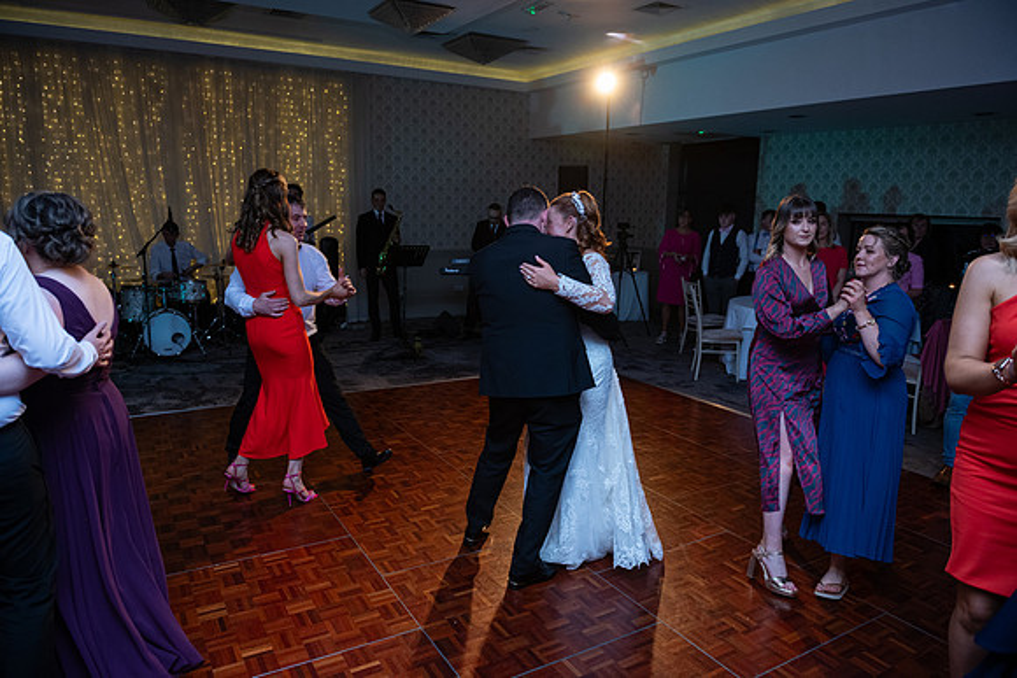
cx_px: 508
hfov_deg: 73.7
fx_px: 678
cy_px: 339
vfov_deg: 53.2
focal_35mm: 24
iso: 1000
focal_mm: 24
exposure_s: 1/160
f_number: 3.5
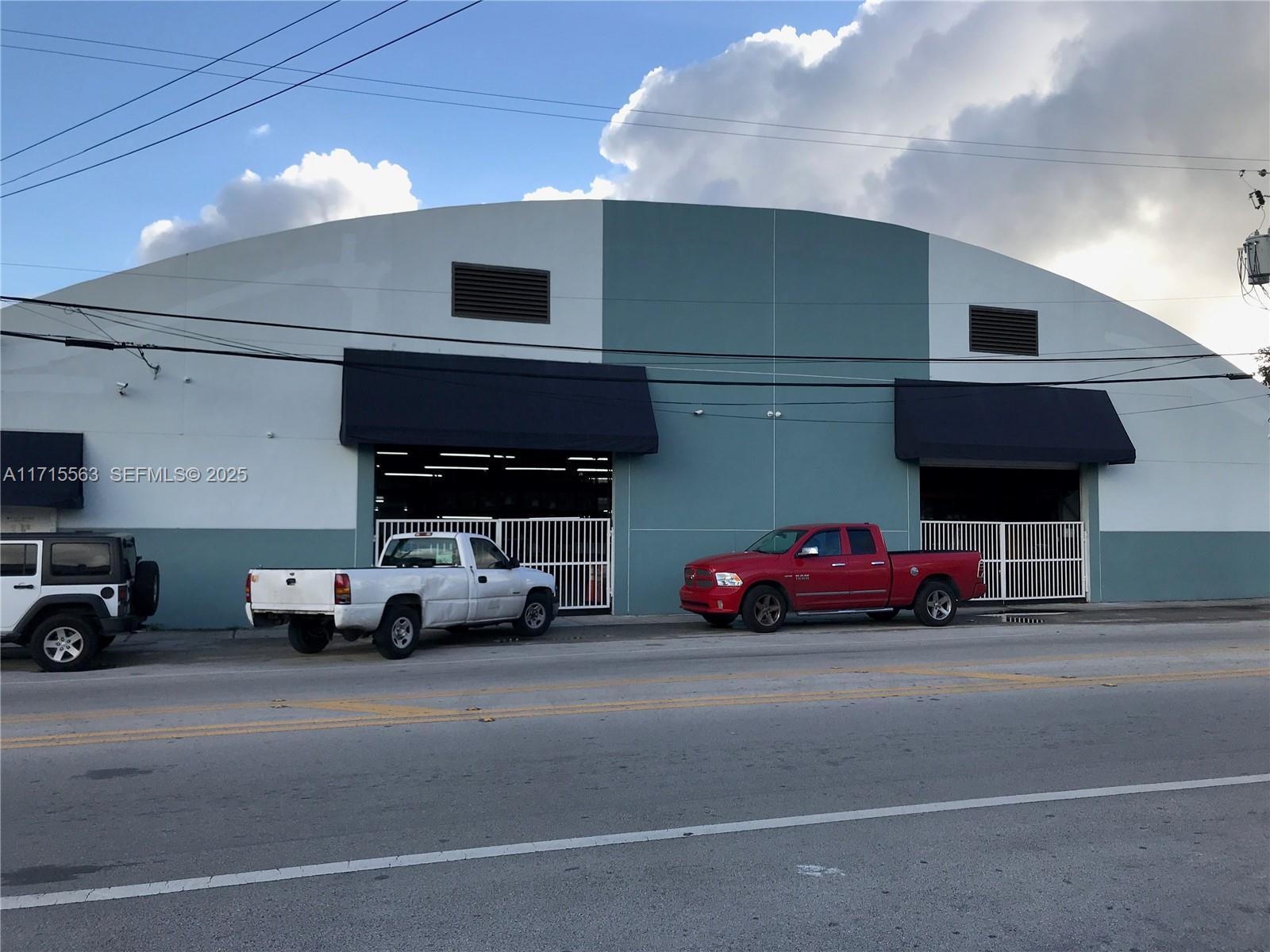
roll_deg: -1.1
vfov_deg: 49.7
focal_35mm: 28
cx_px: 635
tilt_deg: +3.6
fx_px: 1027
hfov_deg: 63.4
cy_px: 476
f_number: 1.8
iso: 20
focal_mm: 3.99
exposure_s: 1/1227
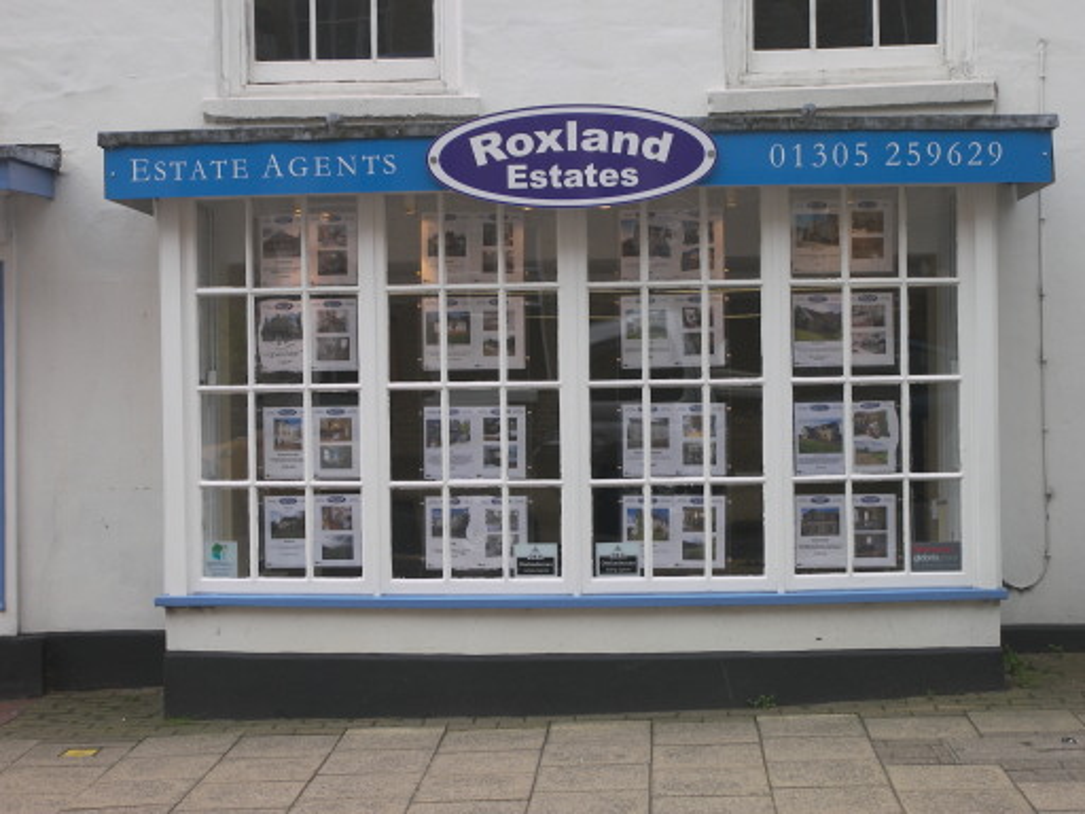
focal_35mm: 72
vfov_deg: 20.4
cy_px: 407
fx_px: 2257
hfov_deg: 27.0
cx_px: 542
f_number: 4
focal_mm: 15.2
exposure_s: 1/125
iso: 50
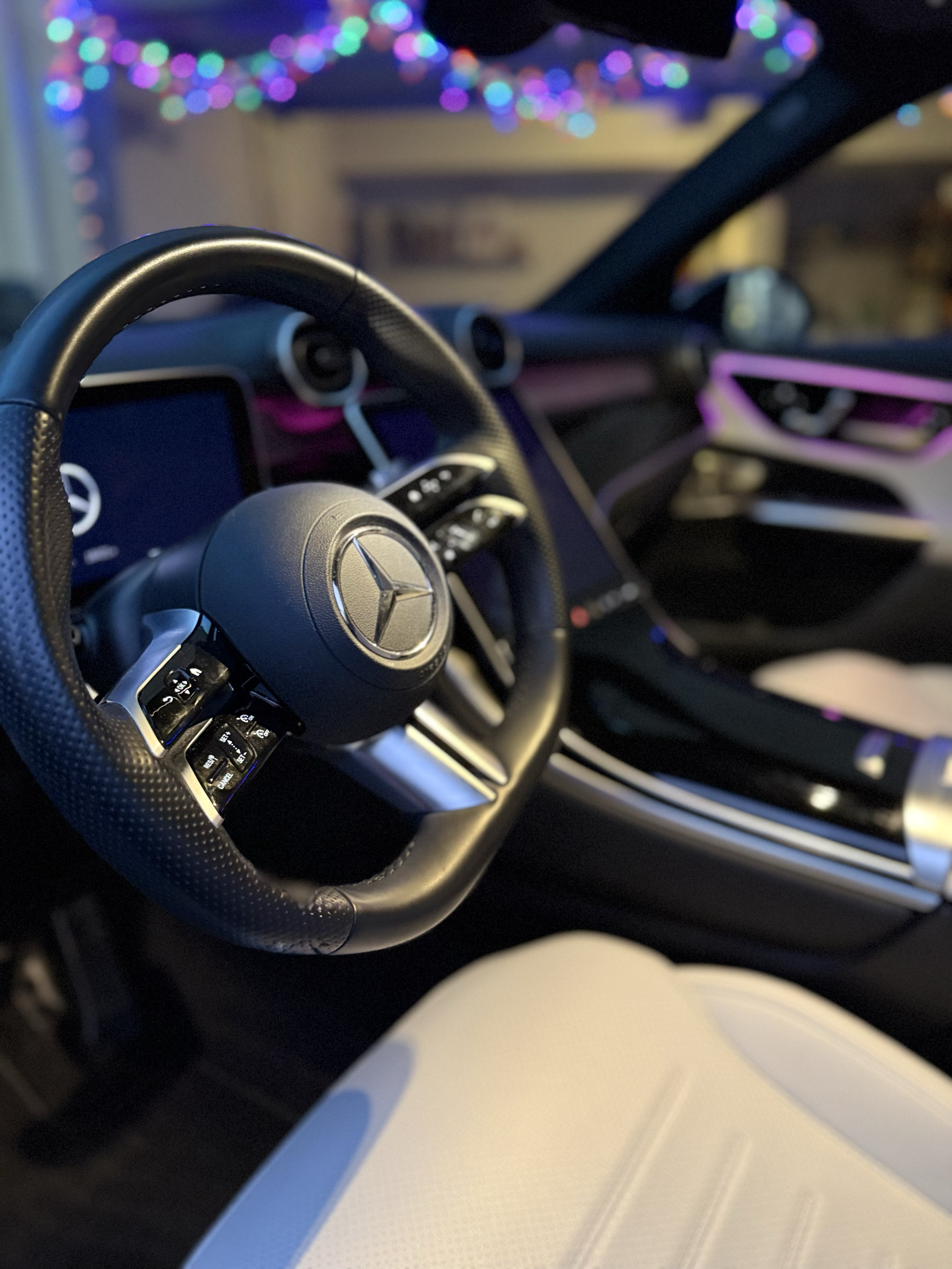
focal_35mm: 24
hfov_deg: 56.8
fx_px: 880
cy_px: 634
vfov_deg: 71.6
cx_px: 476
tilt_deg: -18.9
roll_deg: +0.3
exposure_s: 1/30
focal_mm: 6.76
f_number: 1.78
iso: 800
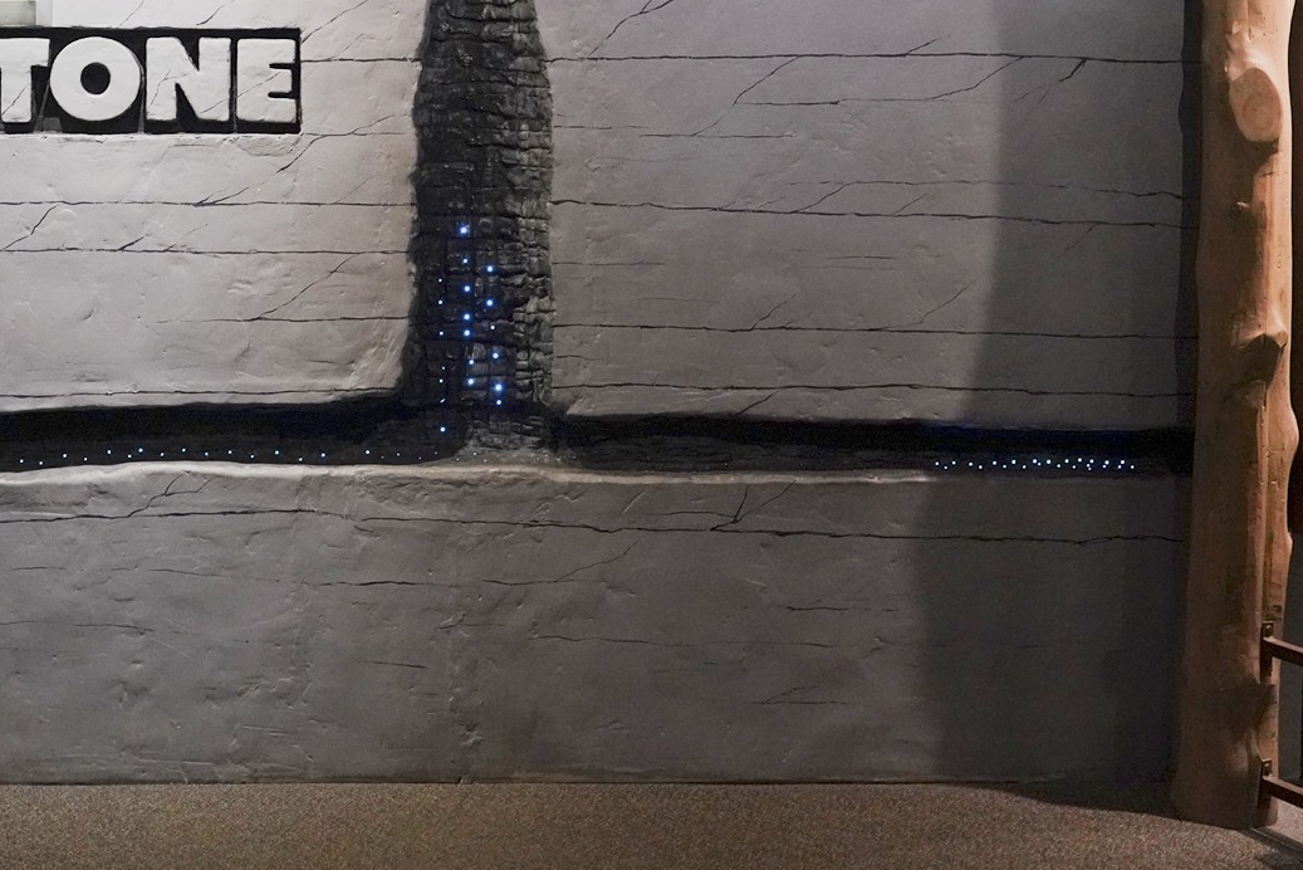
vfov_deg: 24.3
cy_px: 65
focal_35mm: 54
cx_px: 339
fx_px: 1955
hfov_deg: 36.1
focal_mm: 28
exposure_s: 1/100
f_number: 6.3
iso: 6400
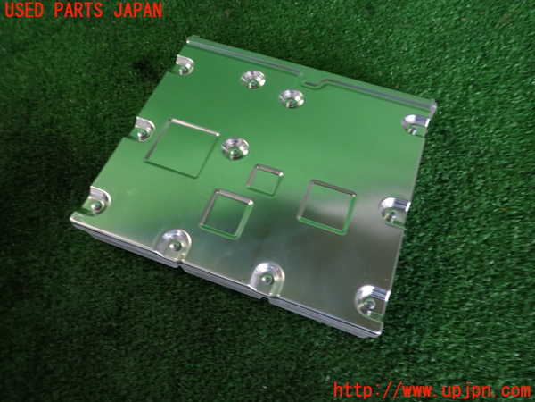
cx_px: 268
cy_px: 201
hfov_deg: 69.4
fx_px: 386
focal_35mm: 25
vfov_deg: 54.9
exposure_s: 1/50
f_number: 2
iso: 200
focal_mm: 4.5
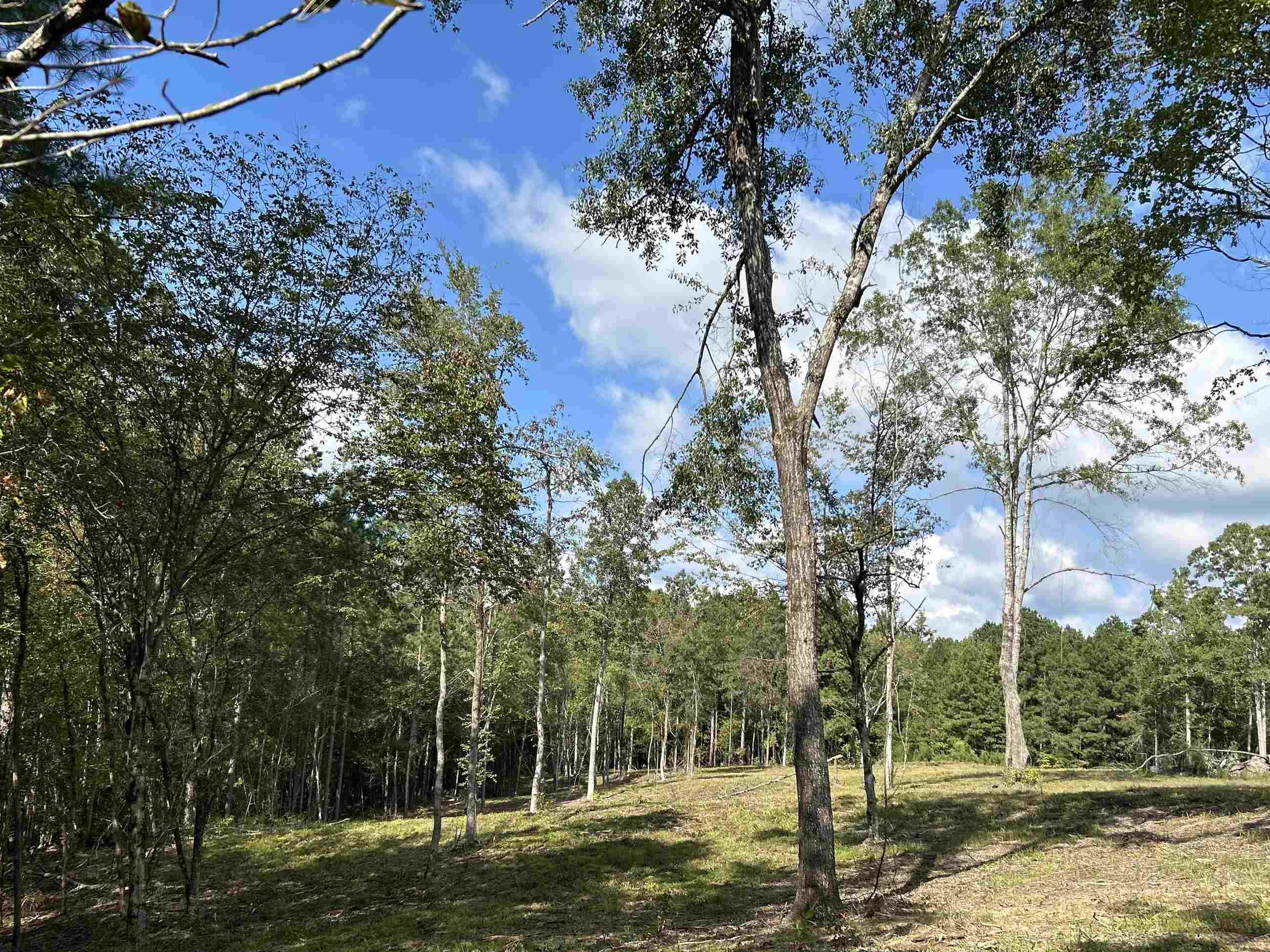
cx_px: 667
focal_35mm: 31
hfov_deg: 58.3
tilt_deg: +11.2
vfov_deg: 45.2
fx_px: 1137
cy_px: 564
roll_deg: -3.6
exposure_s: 1/2841
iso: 50
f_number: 1.5
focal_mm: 5.7
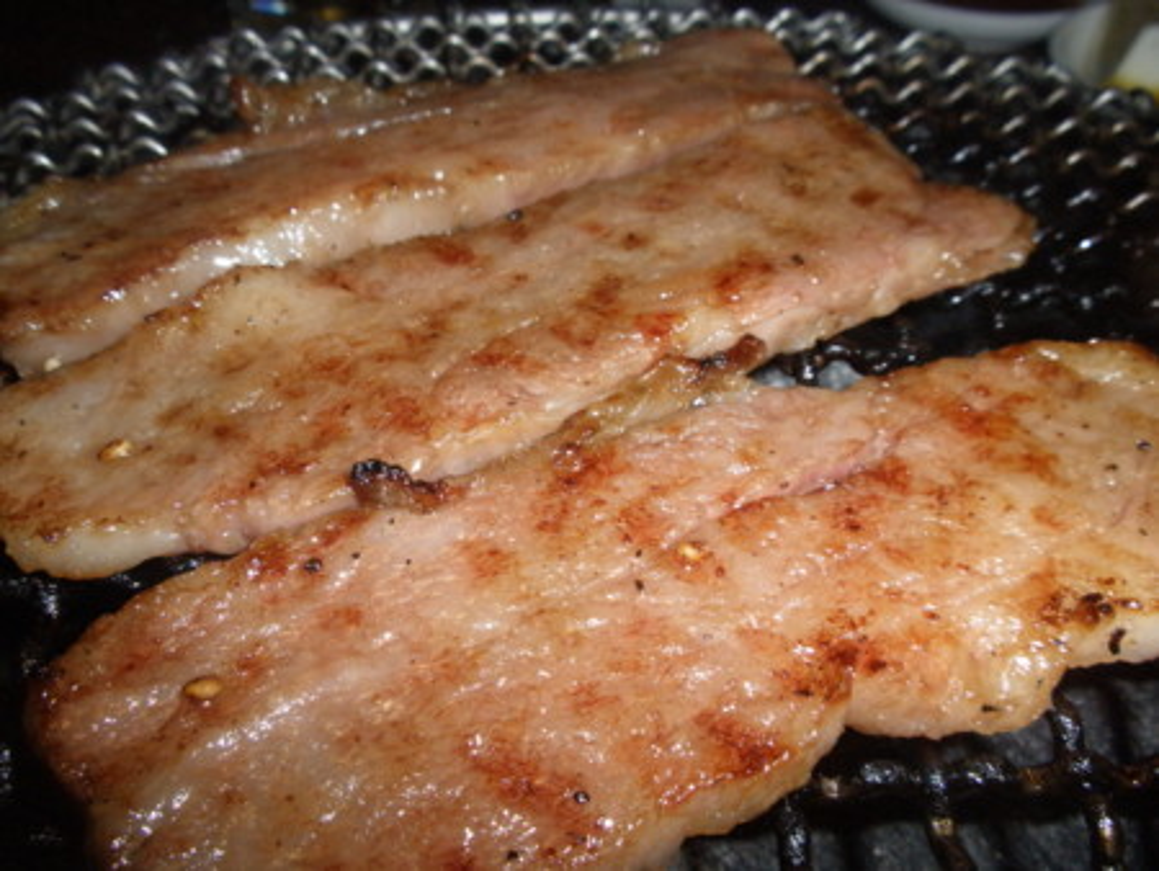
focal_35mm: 37
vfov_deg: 38.7
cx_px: 580
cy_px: 436
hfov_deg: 50.1
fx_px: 1239
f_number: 10
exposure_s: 1/30
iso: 200
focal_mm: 6.6
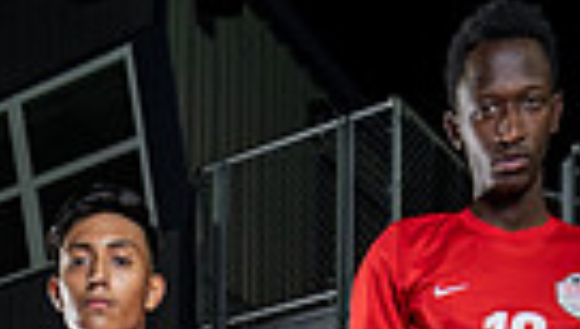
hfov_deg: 25.2
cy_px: 884
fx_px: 1278
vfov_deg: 11.2
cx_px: 132
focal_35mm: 83
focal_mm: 24
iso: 800
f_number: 5.6
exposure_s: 1/250
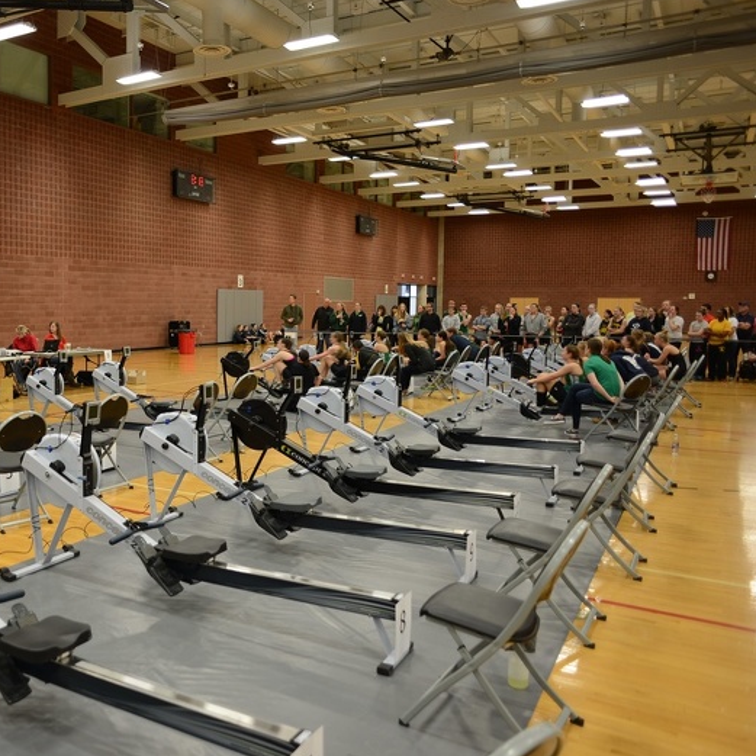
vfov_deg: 52.5
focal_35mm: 31
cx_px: 187
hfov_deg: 50.3
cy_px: 379
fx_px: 766
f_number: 2.8
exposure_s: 1/25
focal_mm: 24
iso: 160
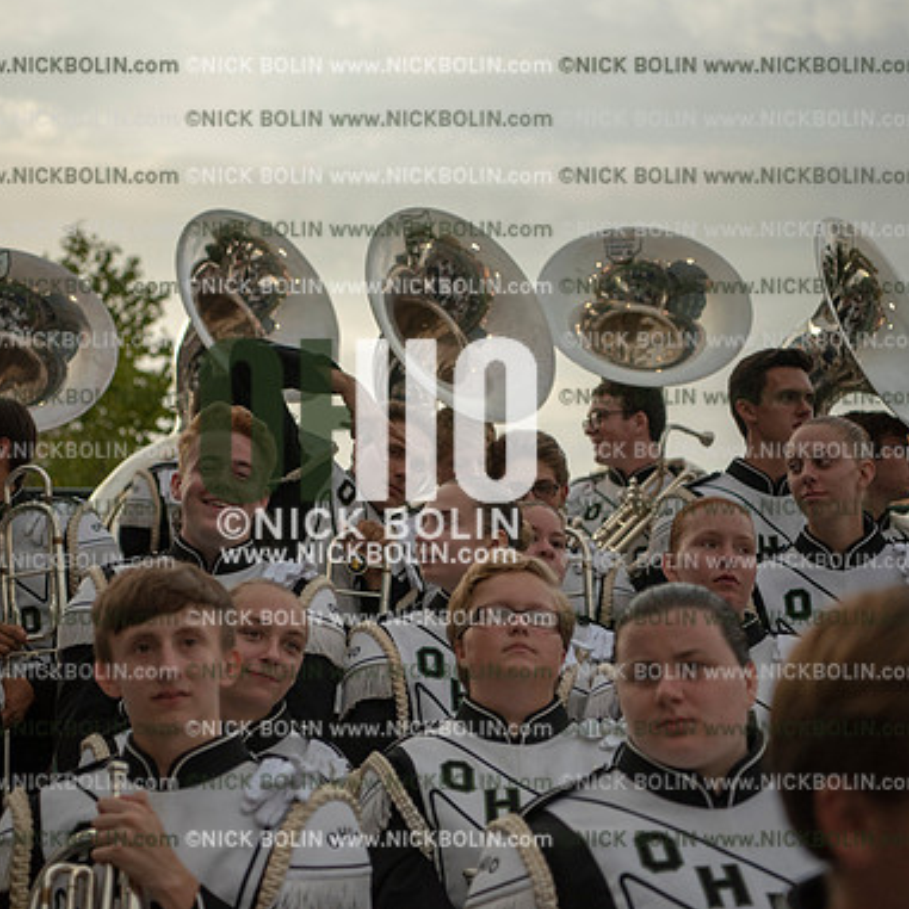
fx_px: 2228
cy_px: 452
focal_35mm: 75
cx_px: 367
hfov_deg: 23.0
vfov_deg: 23.1
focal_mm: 58
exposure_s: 1/4000
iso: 800
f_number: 3.2
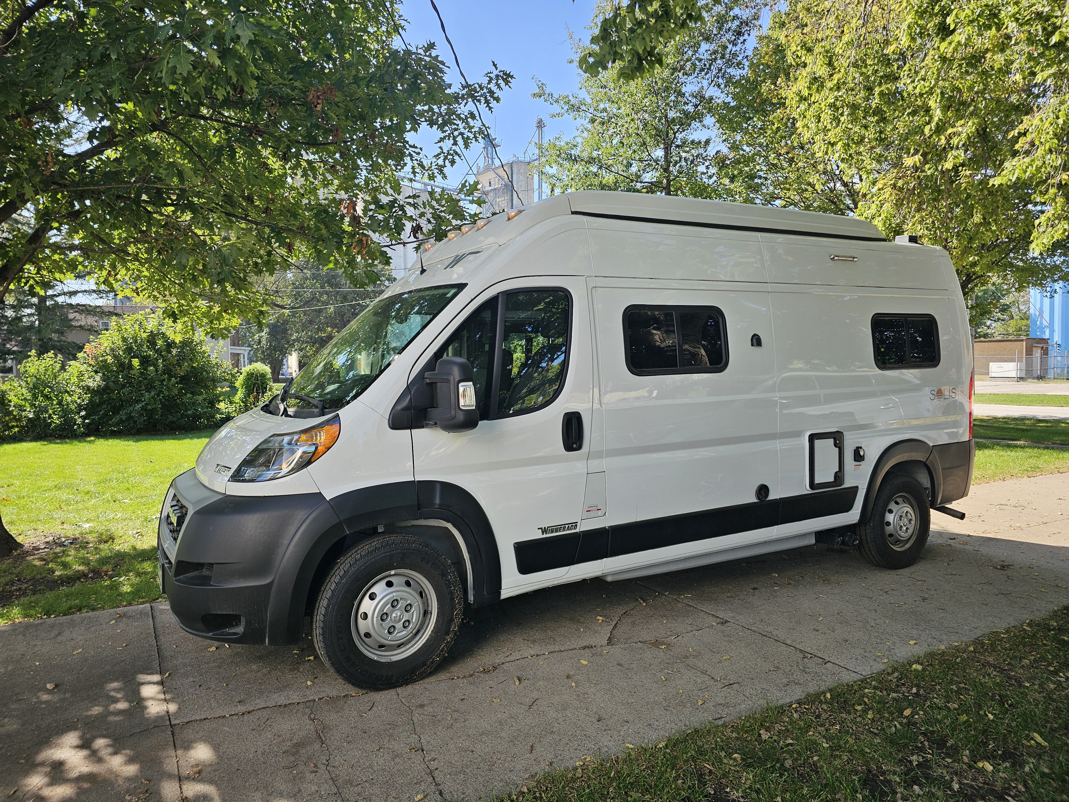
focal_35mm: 23
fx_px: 710
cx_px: 534
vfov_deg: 58.9
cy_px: 401
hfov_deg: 73.9
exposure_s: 1/211
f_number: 1.7
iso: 10
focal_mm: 6.3
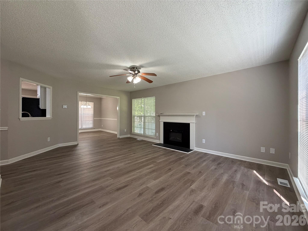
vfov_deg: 85.7
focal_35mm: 14
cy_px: 116
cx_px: 154
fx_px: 125
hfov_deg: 102.1
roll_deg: +0.3
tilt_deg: -0.8
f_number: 2.2
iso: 250
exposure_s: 1/121
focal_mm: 2.22
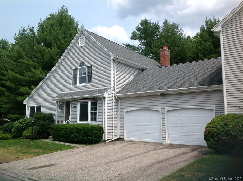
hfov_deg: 52.7
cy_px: 90
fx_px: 245
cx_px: 122
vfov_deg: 40.6
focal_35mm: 35
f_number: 2.4
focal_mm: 4.28
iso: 50
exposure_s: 1/1890
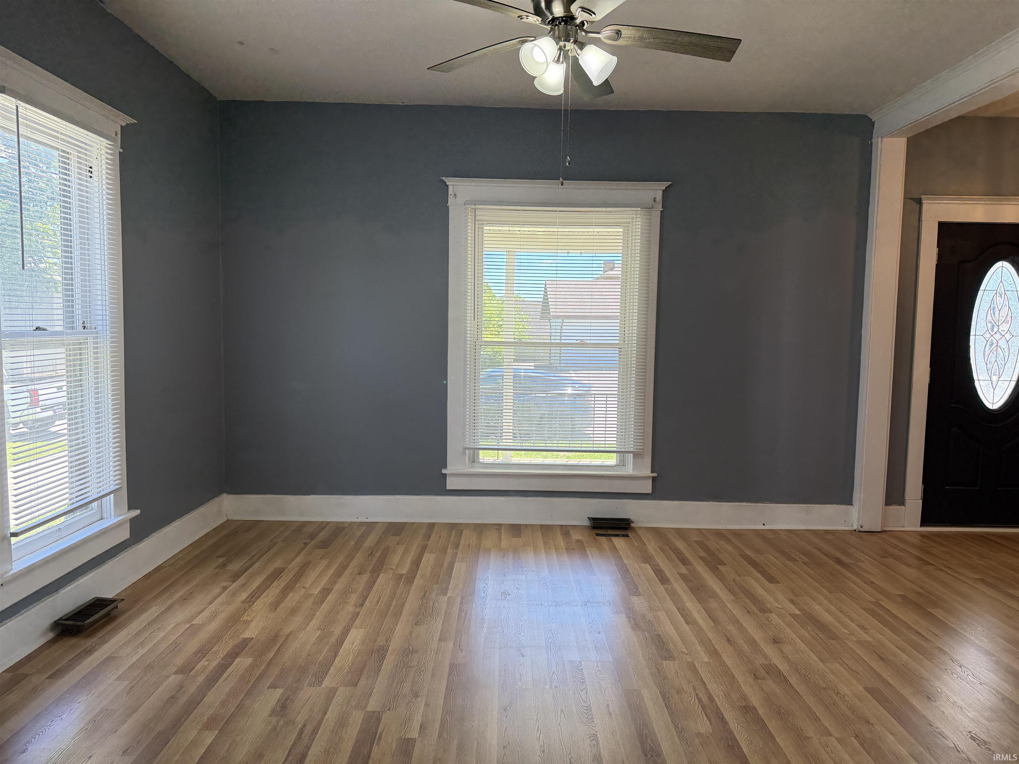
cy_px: 382
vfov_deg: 56.8
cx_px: 510
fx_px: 706
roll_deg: -0.8
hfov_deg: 71.6
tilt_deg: -4.6
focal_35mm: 24
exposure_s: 1/228
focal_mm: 6.76
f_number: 1.78
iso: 160
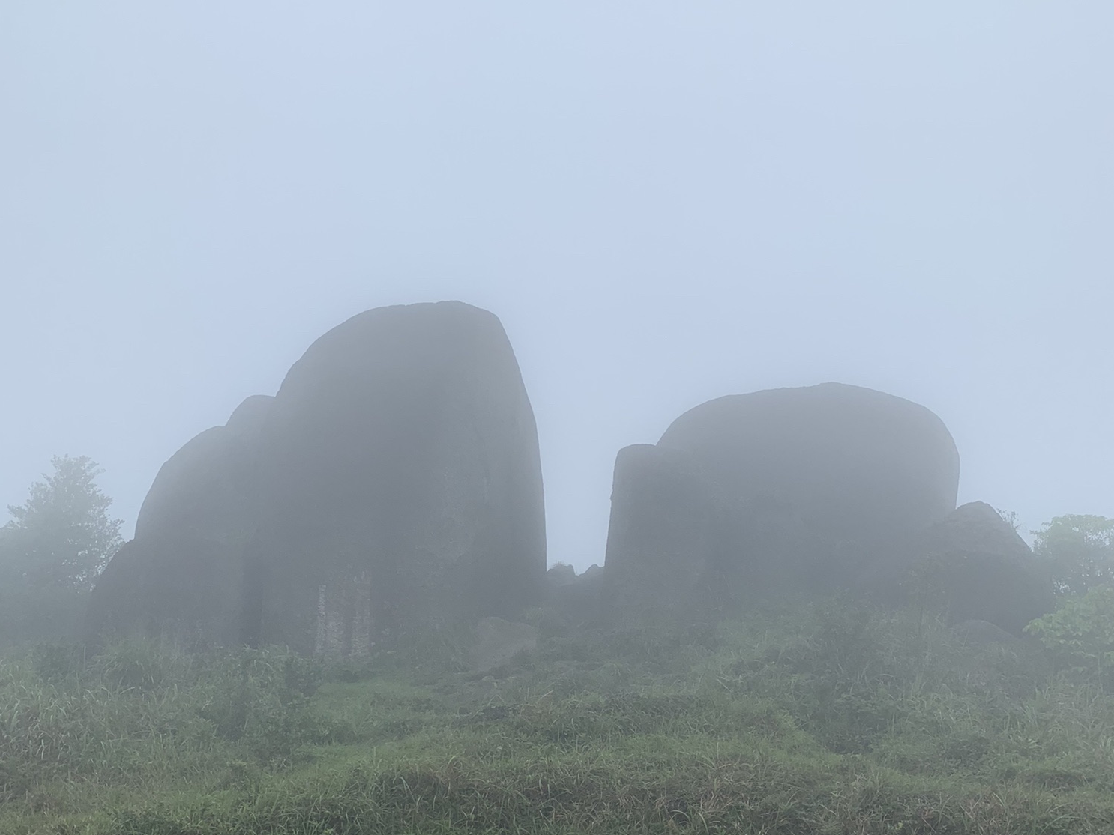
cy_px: 593
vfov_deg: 39.9
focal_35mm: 35
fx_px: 1126
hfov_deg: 52.6
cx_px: 559
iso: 25
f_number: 1.8
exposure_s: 1/954
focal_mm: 4.25
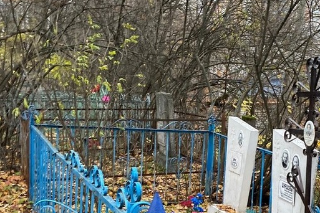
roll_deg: -2.0
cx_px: 226
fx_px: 480
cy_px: 170
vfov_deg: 24.7
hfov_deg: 36.3
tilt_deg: -6.8
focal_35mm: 54
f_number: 1.8
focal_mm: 4.25
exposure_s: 1/114
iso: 125
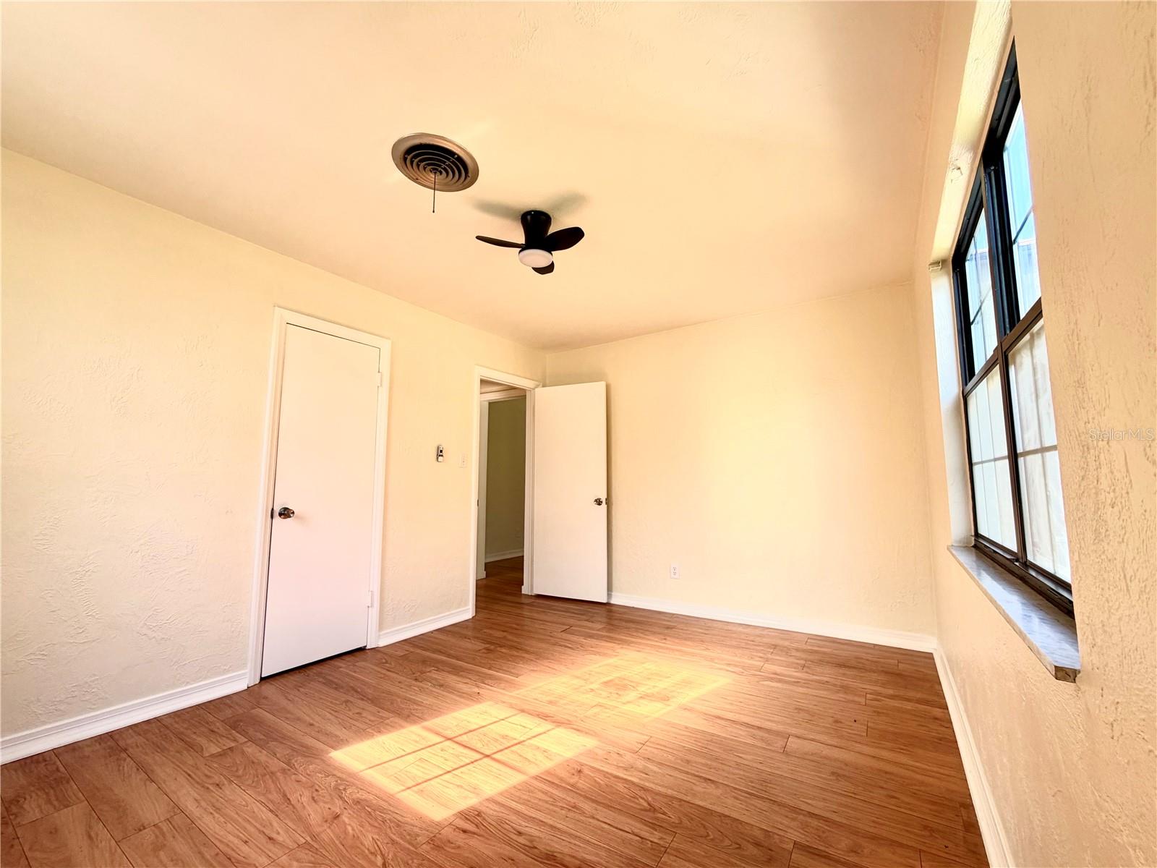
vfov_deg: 85.7
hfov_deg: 102.1
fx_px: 468
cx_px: 578
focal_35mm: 14
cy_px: 434
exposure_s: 1/121
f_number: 2.2
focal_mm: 2.22
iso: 100
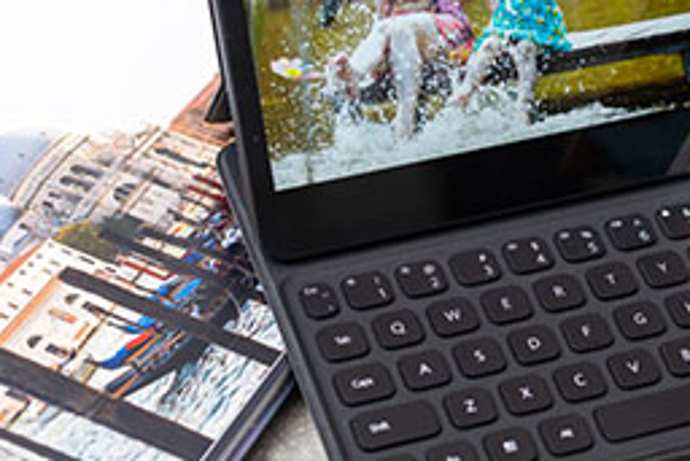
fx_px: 2301
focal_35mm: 120
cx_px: 682
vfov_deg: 11.4
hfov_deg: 16.7
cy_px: 232
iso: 100
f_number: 3.5
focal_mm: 50
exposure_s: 1/160
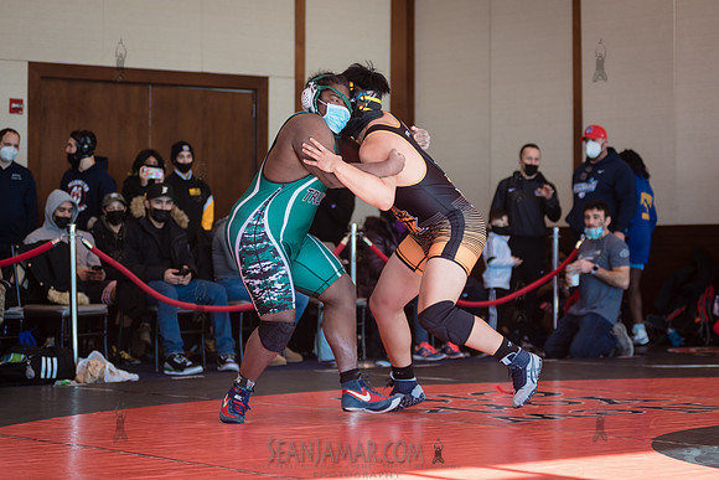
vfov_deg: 14.2
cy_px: 208
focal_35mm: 96
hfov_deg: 21.1
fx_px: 1927
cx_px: 323
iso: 400
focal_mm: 80
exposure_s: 1/400
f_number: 3.5
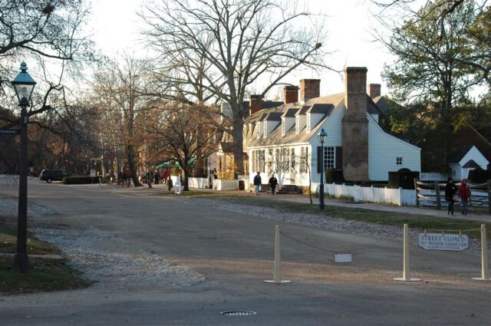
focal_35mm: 84
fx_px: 1144
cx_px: 246
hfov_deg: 24.2
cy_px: 163
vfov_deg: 16.2
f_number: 9
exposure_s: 1/125
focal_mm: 56
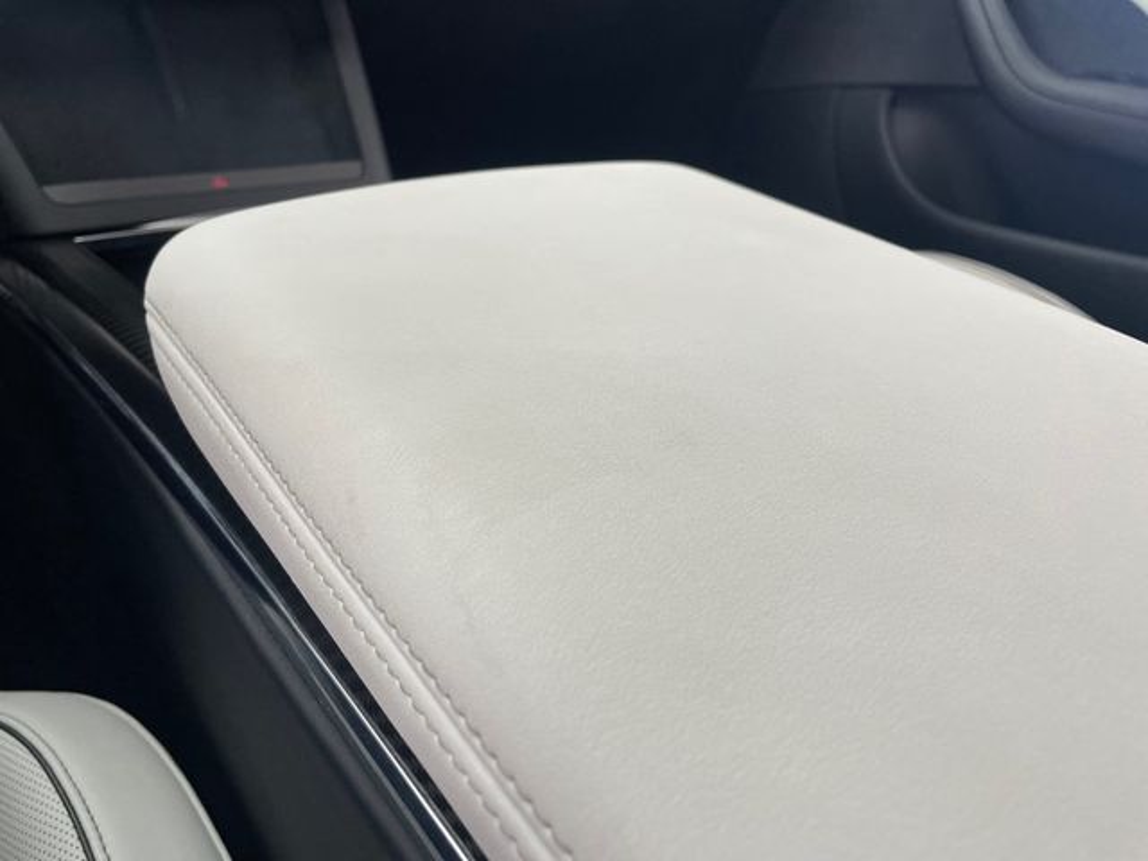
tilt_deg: -30.9
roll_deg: -5.1
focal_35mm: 26
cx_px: 574
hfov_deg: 67.3
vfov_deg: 53.1
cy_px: 430
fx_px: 862
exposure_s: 1/120
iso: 100
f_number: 1.6
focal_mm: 4.2
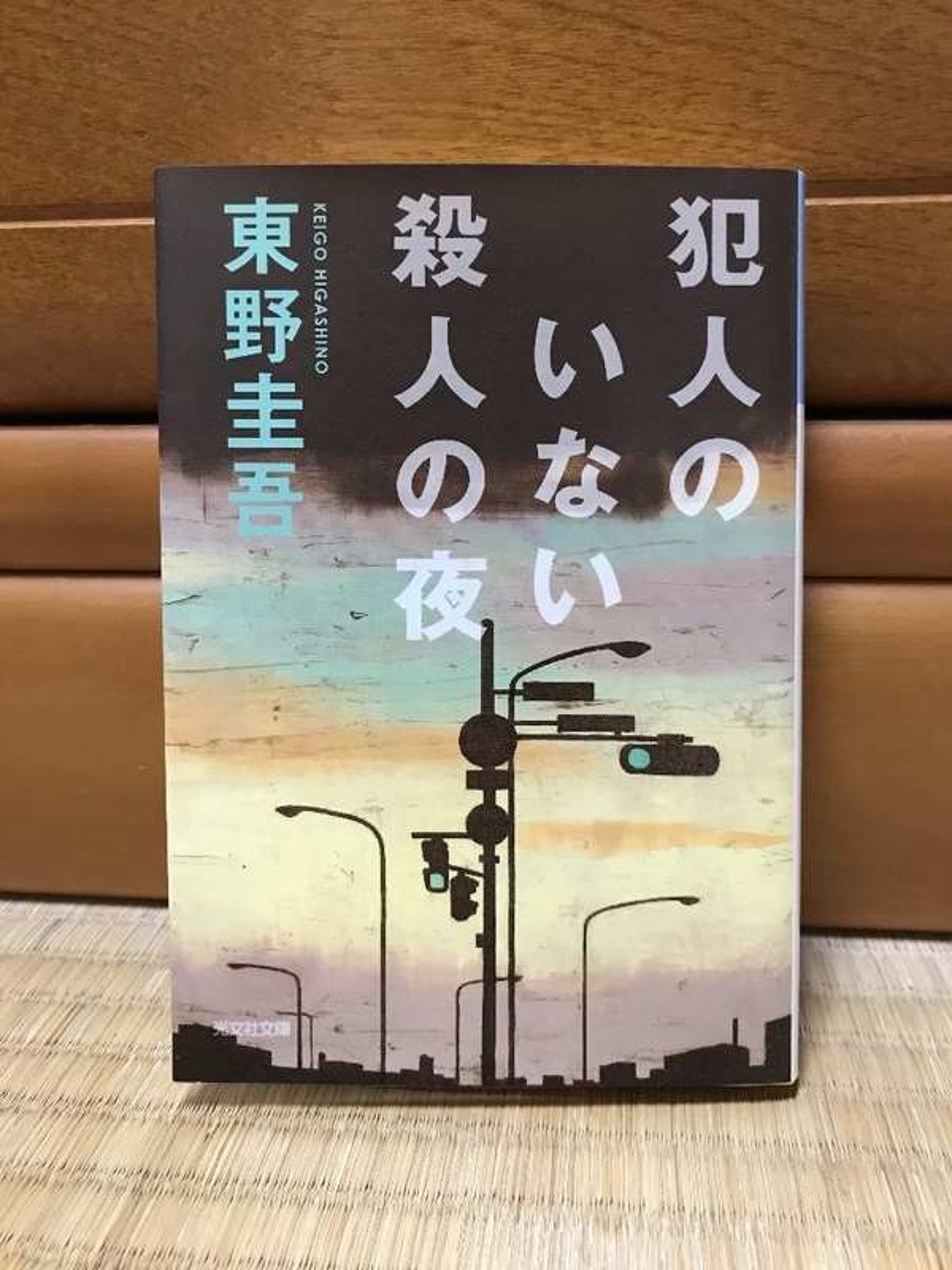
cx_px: 476
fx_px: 1027
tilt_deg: -16.4
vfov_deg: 63.4
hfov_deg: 49.7
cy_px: 635
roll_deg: +2.8
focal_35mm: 28
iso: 100
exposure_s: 1/15
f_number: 1.8
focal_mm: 3.99
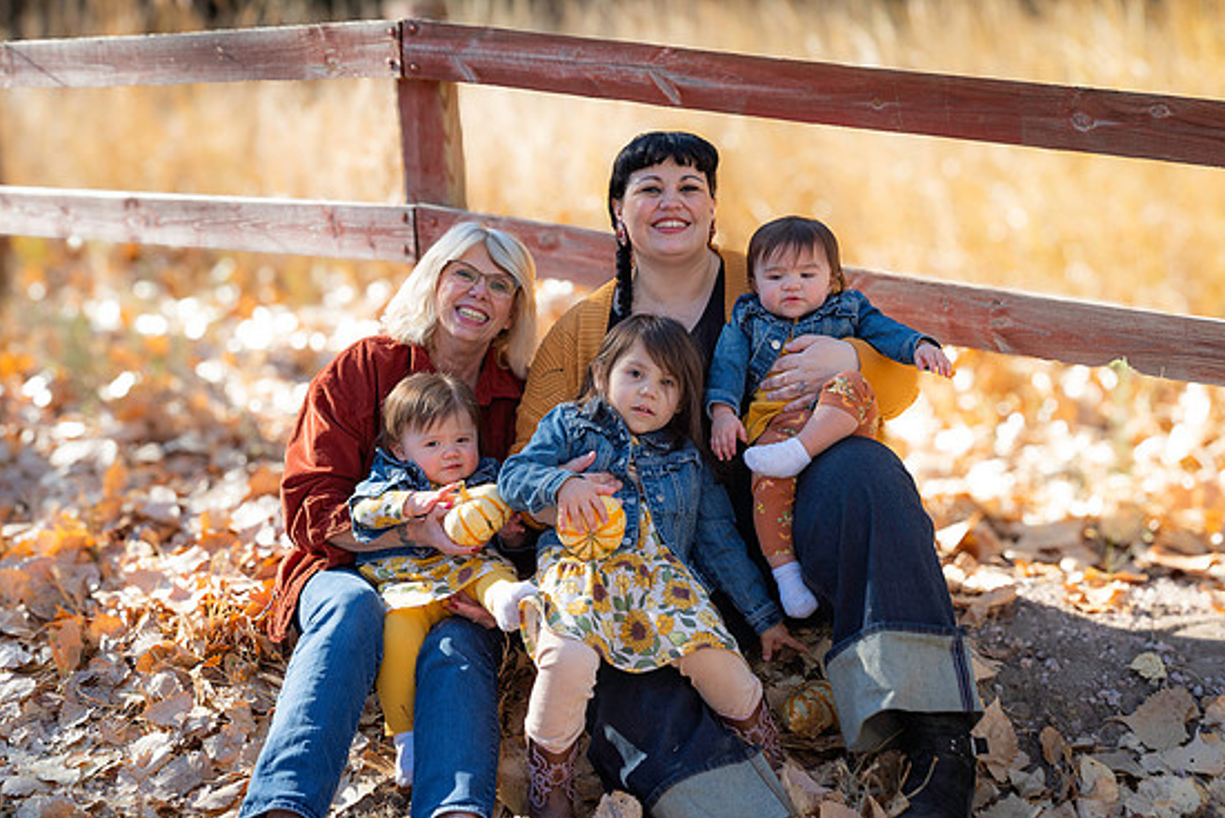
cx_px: 713
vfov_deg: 28.1
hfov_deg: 41.0
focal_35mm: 48
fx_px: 1634
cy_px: 363
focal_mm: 40
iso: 100
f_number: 5
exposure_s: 1/125
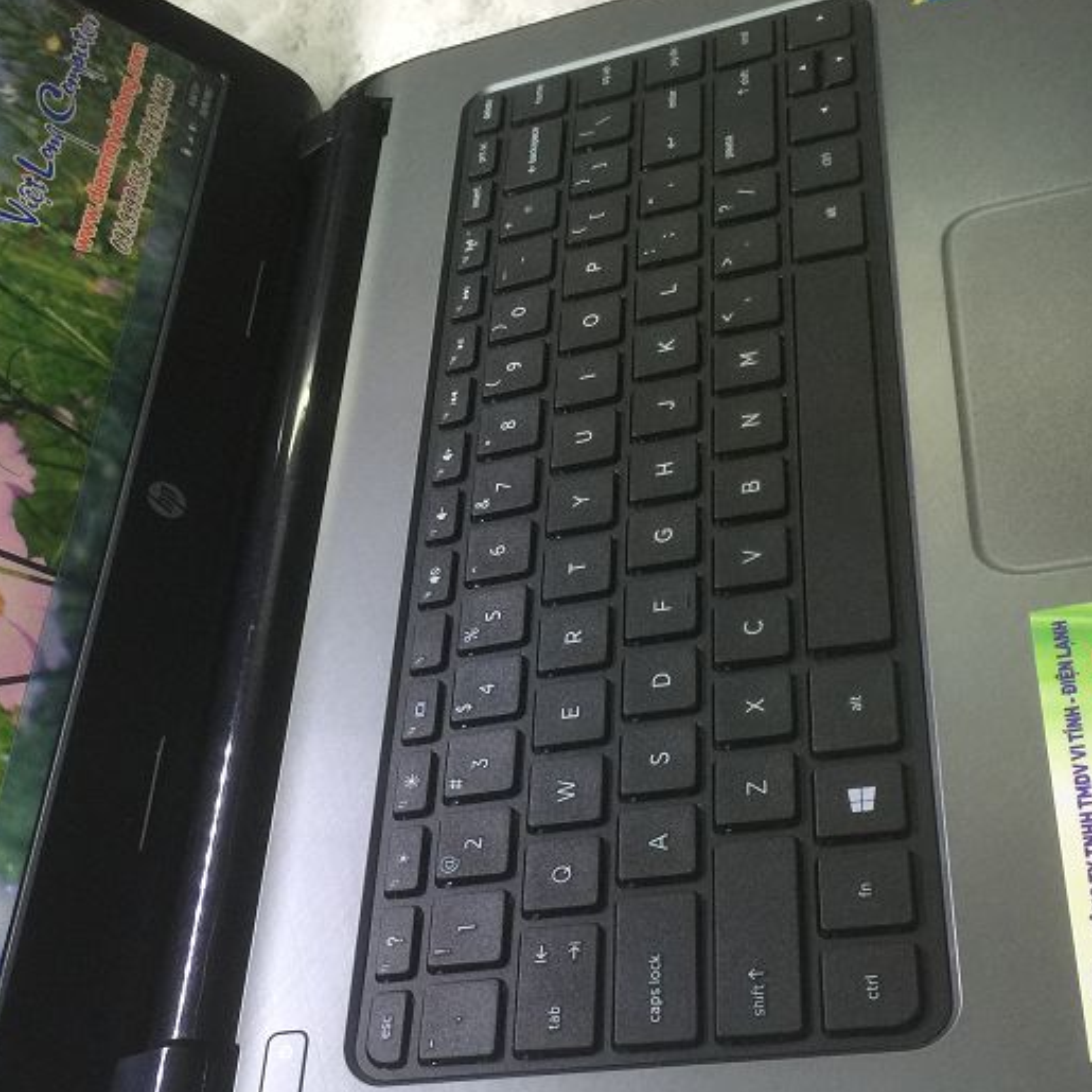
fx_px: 1820
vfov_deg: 33.3
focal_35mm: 51
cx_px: 392
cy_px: 668
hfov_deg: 33.2
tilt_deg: -45.7
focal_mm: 4.15
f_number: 2.2
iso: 50
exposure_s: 1/15
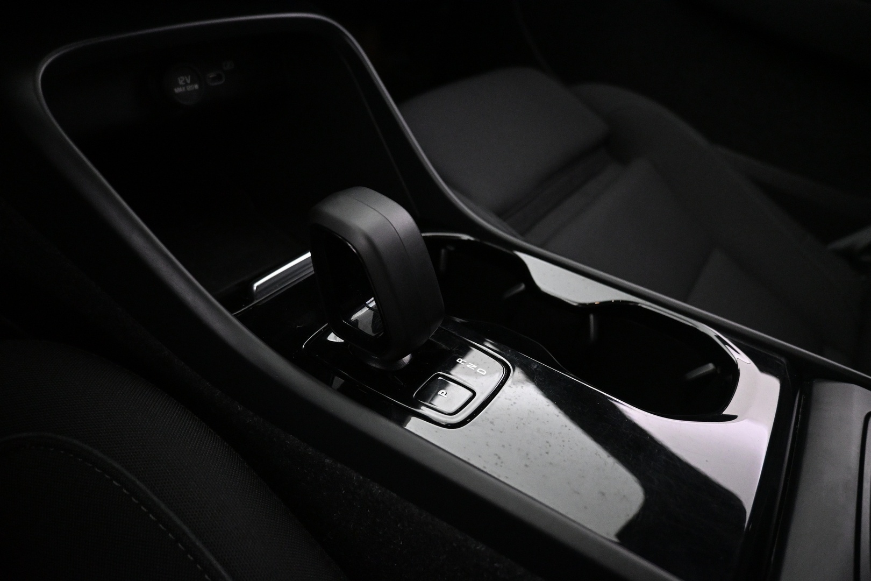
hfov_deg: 73.7
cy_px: 290
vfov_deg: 53.1
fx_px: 581
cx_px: 436
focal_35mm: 24
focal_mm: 16
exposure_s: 1/50
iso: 4000
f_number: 3.5
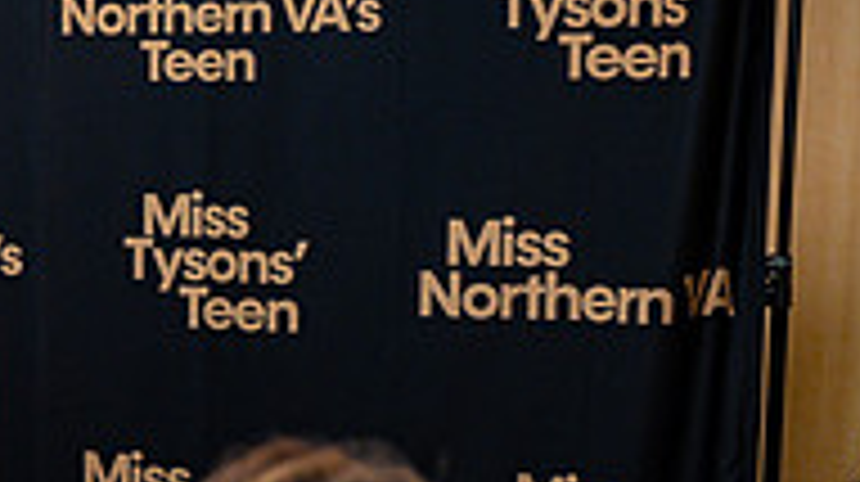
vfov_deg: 11.8
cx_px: -86
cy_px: 291
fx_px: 2324
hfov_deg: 20.0
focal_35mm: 102
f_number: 2.8
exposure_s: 1/125
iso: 800
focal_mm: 32
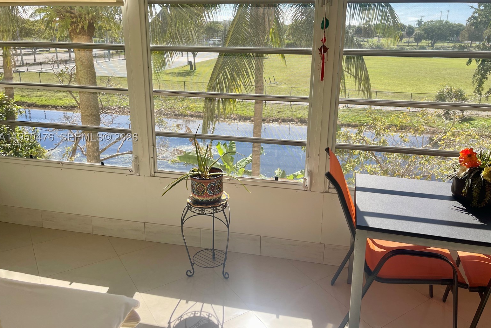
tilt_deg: -16.5
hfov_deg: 65.5
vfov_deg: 46.3
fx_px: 382
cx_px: 250
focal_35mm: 28
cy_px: 139
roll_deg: -1.0
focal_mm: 5.1
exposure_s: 1/855
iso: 50
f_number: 1.6
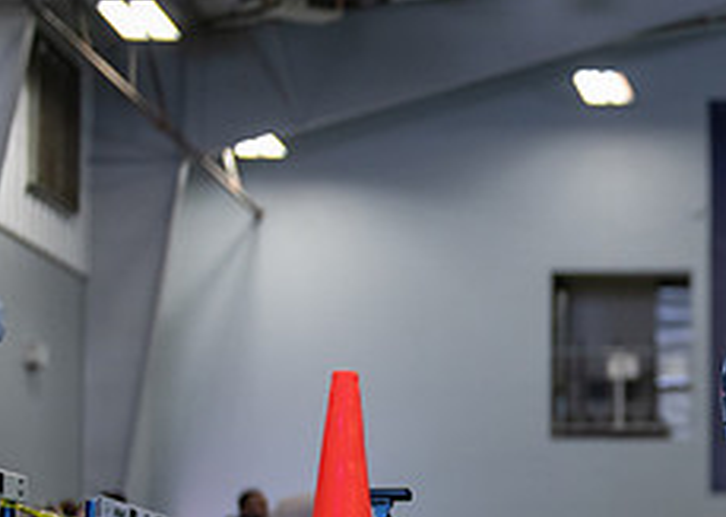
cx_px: 862
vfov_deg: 10.2
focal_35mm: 140
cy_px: 469
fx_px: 2883
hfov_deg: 13.9
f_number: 1.2
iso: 1000
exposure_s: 1/1000
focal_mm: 50
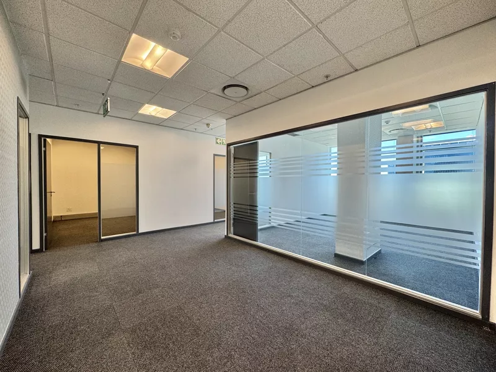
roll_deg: -0.2
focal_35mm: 14
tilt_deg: -1.3
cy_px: 186
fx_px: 201
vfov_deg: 85.7
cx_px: 248
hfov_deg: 102.1
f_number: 2.2
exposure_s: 1/100
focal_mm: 2.22
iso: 100
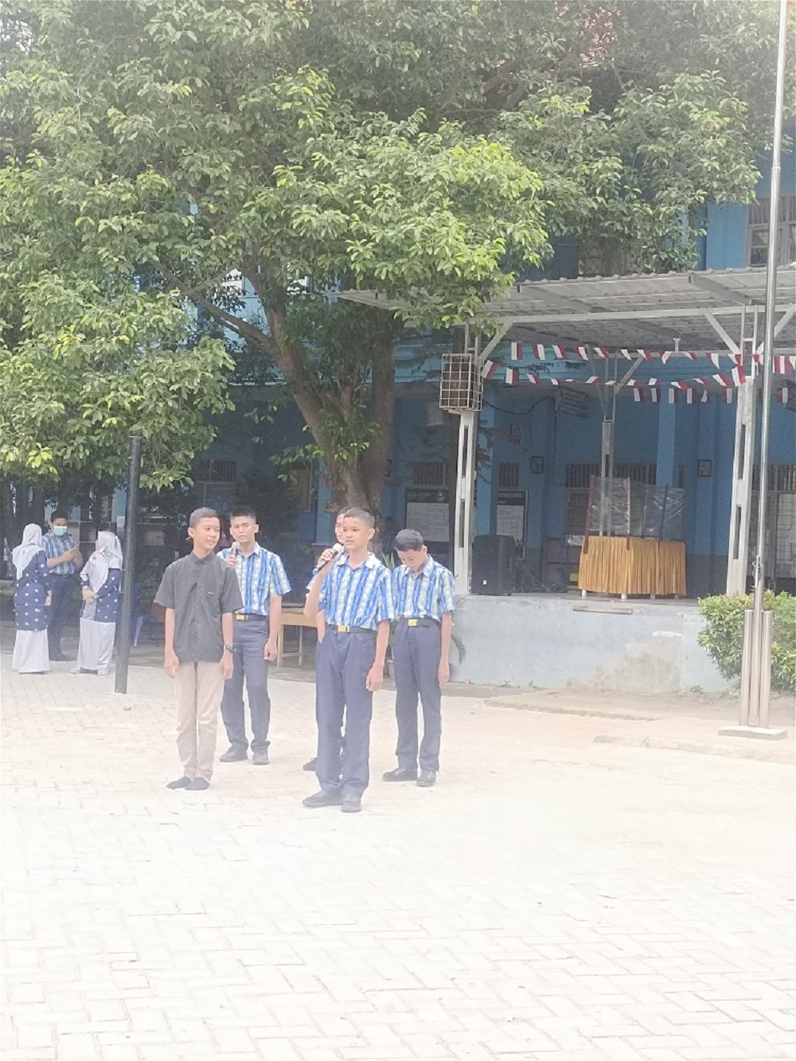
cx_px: 398
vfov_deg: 38.9
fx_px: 1502
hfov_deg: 29.7
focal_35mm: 49
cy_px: 530
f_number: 1.79
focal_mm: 4.74
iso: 400
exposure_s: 1/50
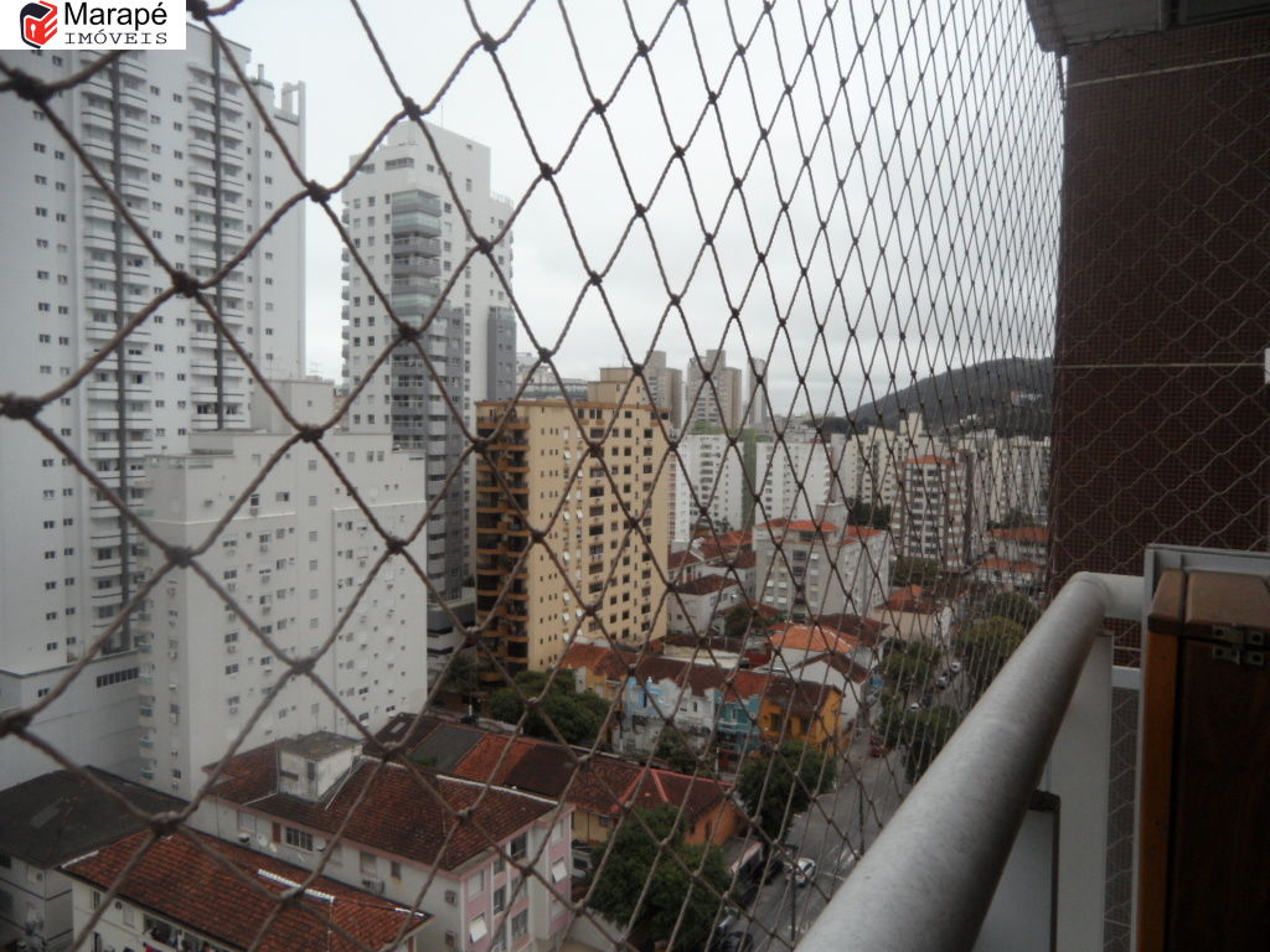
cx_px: 635
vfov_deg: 56.8
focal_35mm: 24
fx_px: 881
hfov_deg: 71.6
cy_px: 476
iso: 80
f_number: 2.9
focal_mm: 4.1
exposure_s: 1/750
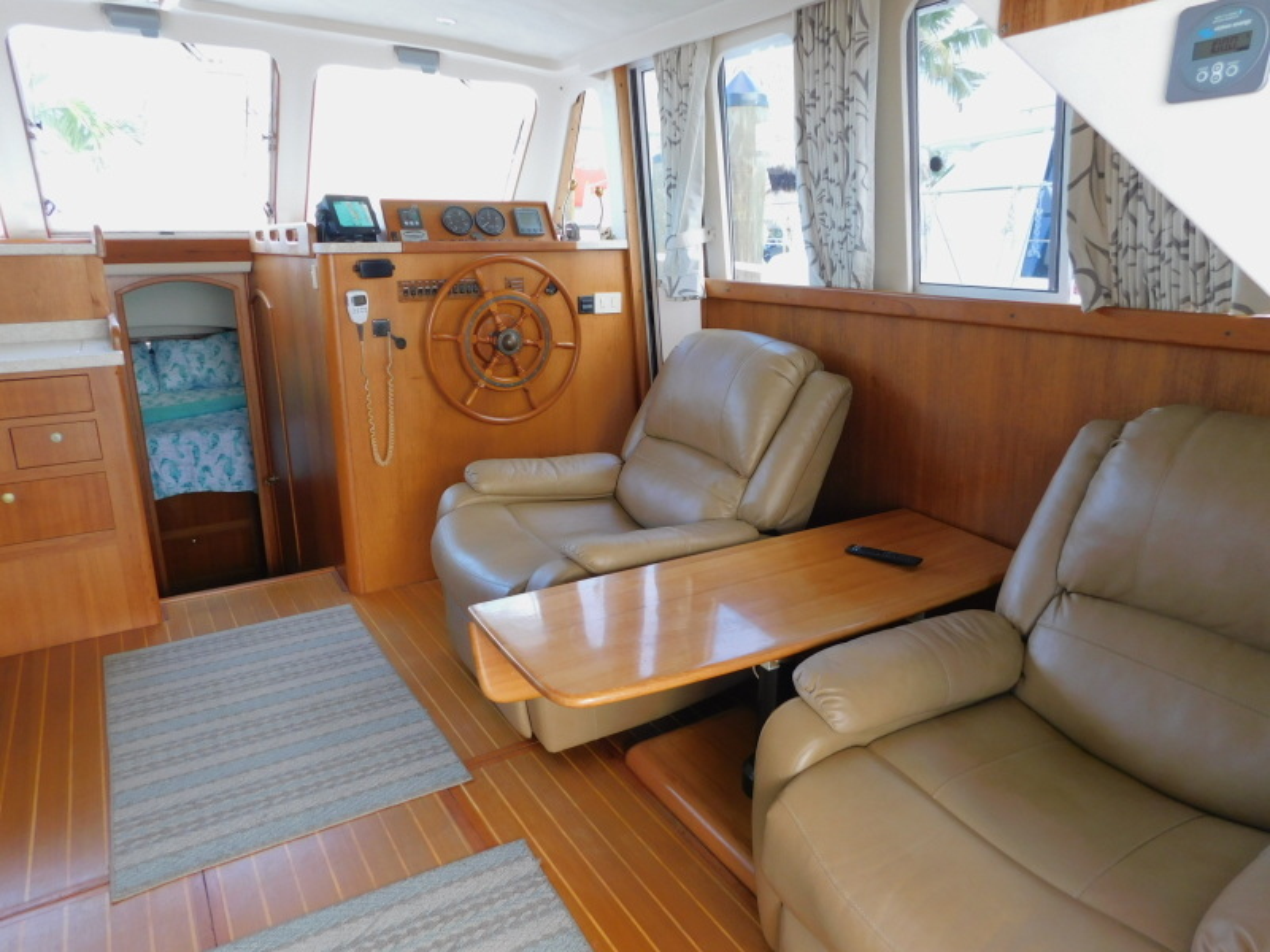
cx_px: 635
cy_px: 476
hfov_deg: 73.9
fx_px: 844
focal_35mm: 23
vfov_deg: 58.9
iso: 125
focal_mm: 4
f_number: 3
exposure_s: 1/30
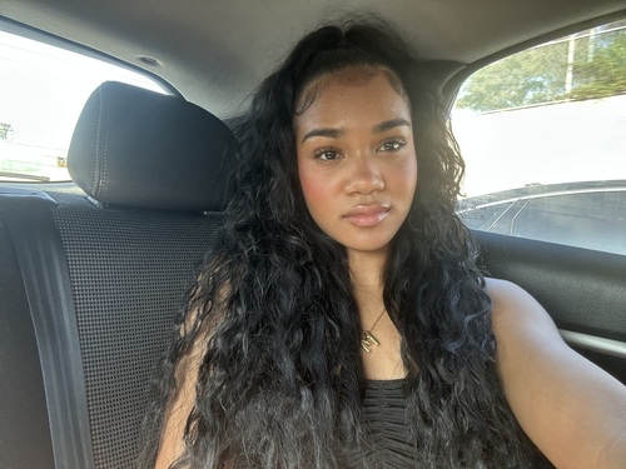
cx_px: 313
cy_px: 234
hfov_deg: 73.9
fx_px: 416
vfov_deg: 58.9
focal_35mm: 23
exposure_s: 1/121
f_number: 1.9
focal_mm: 2.69
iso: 80
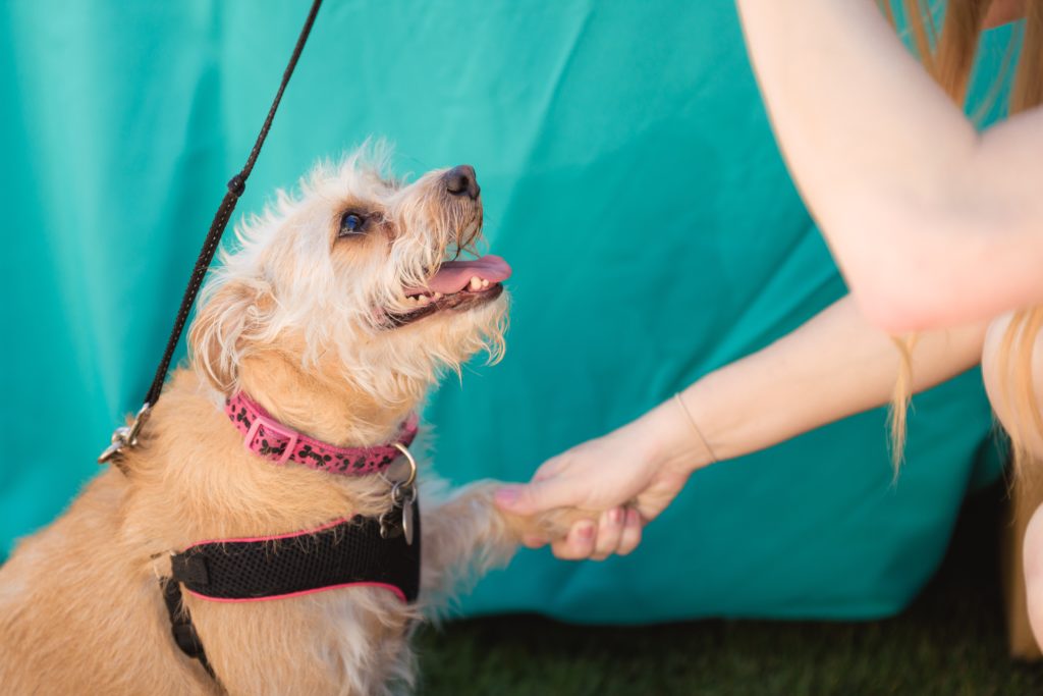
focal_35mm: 70
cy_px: 348
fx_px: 2028
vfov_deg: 19.5
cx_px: 522
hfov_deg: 28.8
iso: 250
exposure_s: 1/1250
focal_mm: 70
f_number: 2.8
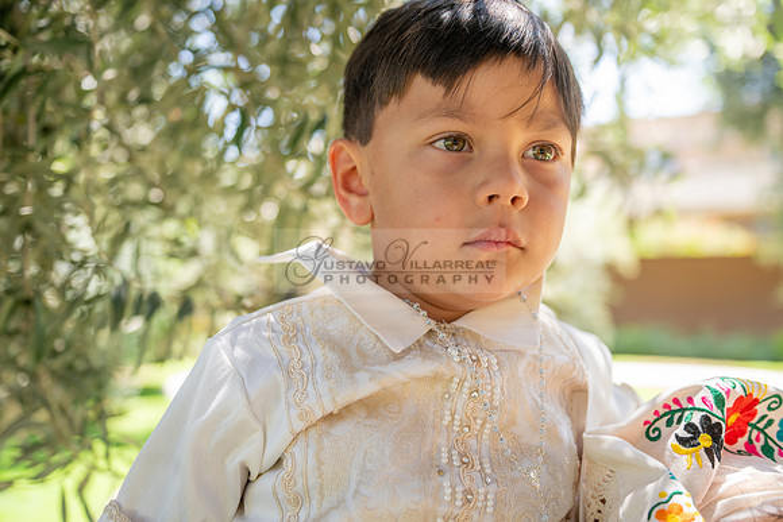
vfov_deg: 35.1
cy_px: 261
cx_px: 392
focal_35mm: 38
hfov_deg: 50.7
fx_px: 827
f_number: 3.2
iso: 320
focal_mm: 38
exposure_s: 1/400
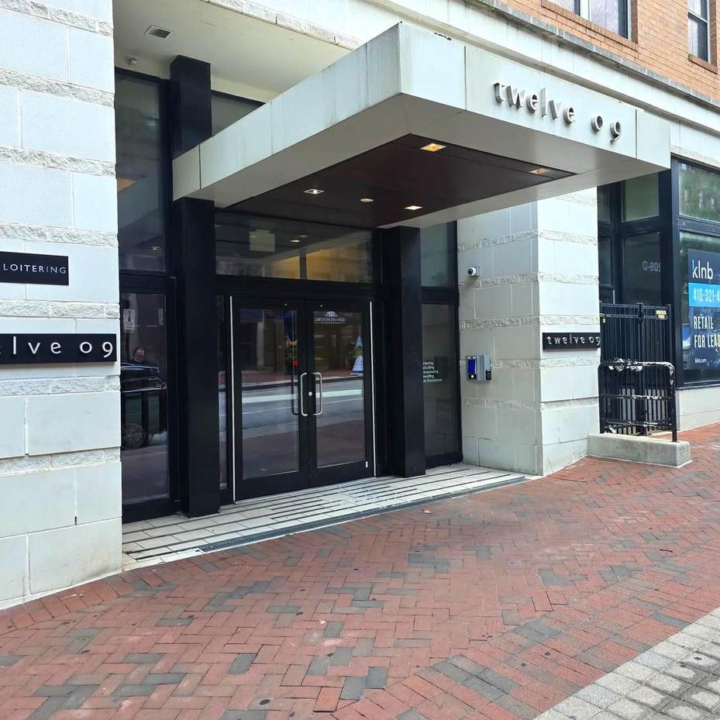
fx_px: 659
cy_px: 351
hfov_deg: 57.3
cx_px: 366
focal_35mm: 28
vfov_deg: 57.3
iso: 20
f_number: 1.7
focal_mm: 6.3
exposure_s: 1/180
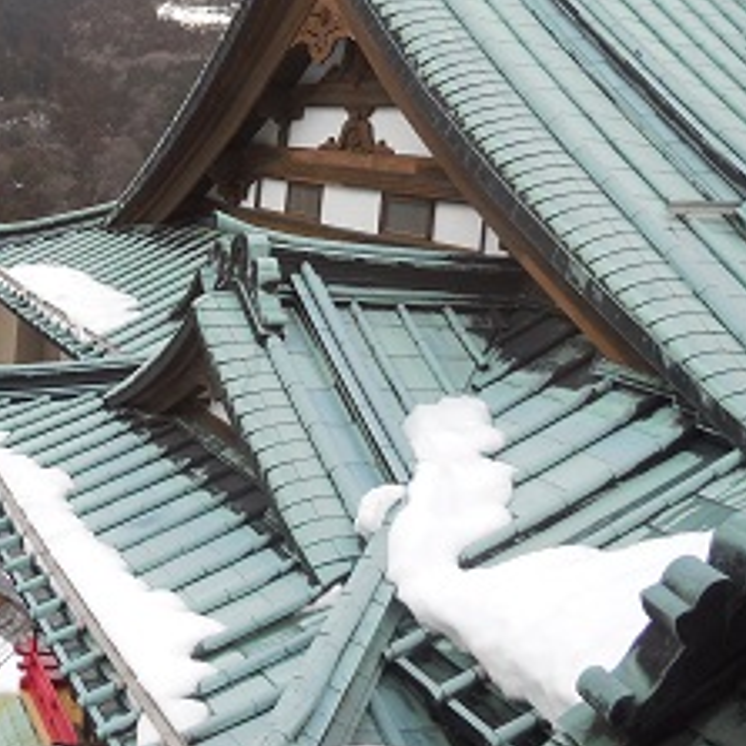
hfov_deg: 35.7
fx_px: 1097
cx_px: 102
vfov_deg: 37.0
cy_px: 226
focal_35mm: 45
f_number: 3.1
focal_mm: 4.5
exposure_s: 1/320
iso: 125
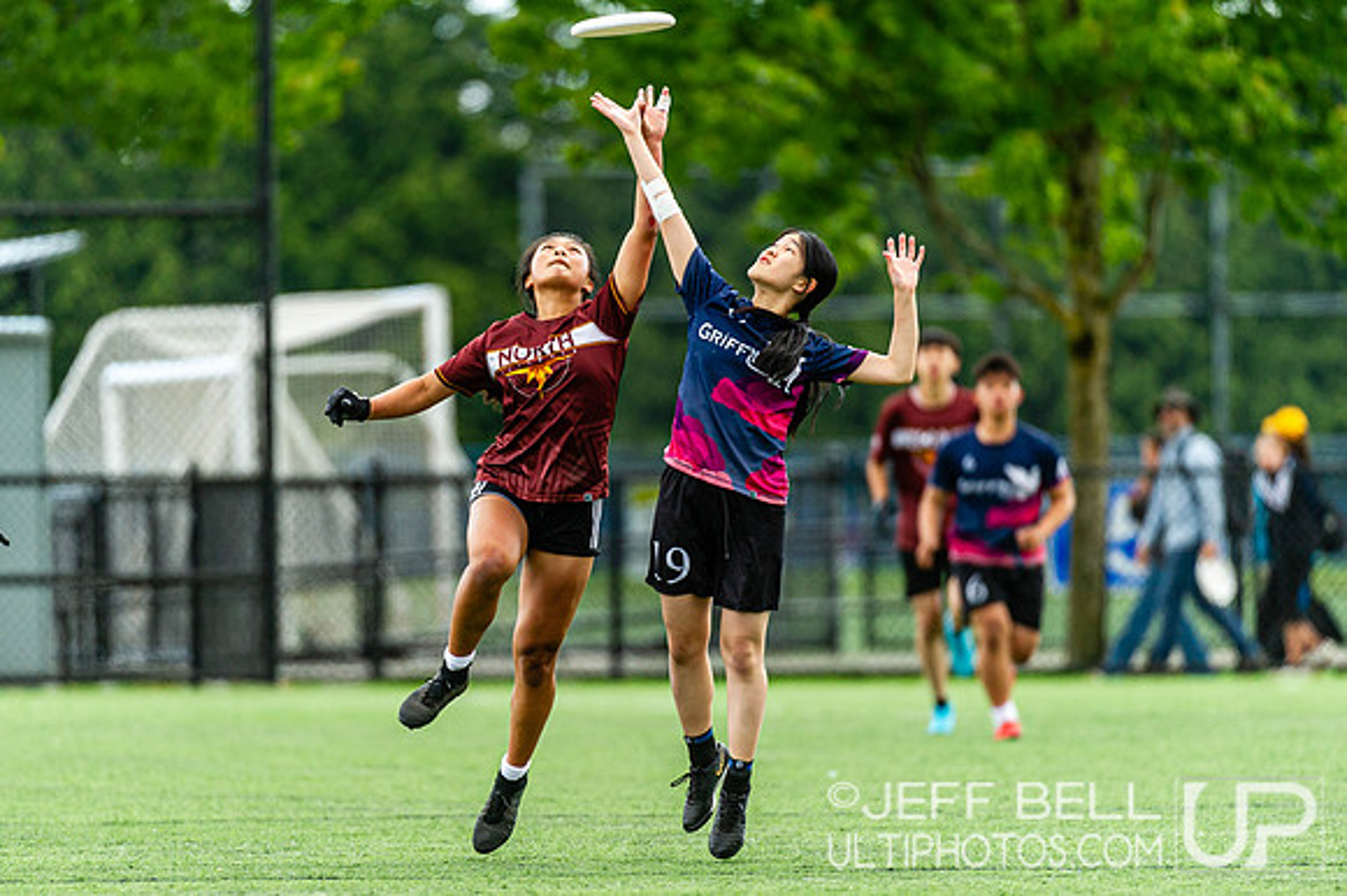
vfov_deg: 2.7
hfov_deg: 4.0
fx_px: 19082
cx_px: 629
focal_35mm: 510
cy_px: 478
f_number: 4
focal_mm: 400
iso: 400
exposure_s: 1/800
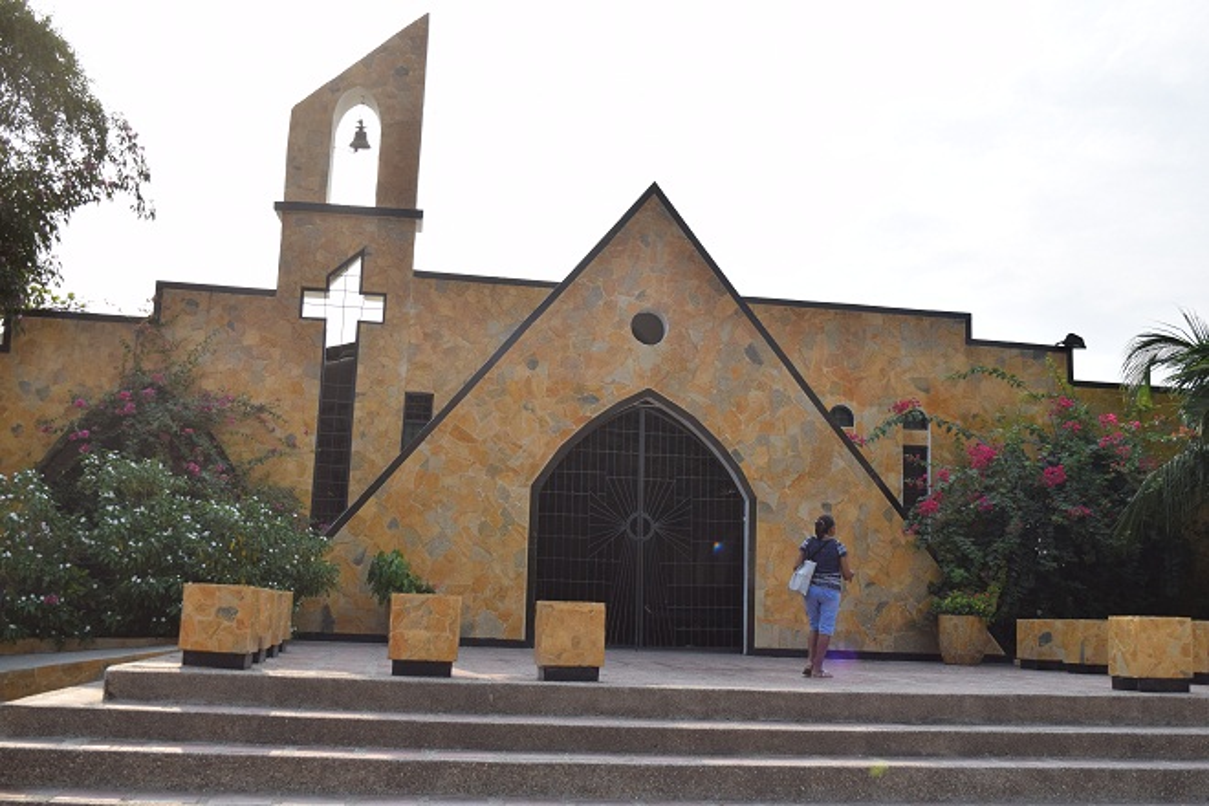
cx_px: 604
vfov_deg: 35.5
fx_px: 1259
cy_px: 403
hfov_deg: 51.3
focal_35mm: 38
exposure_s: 1/1600
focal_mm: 25
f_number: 7.1
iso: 400
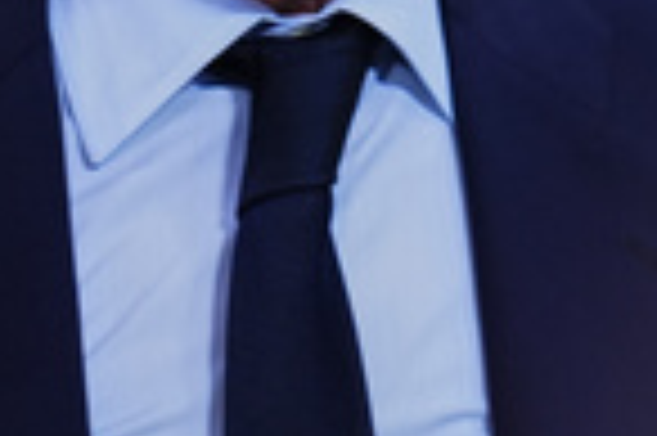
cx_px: 230
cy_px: -173
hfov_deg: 1.5
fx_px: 25594
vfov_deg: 1.0
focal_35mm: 1404
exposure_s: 1/1000
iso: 2000
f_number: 2.8
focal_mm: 400
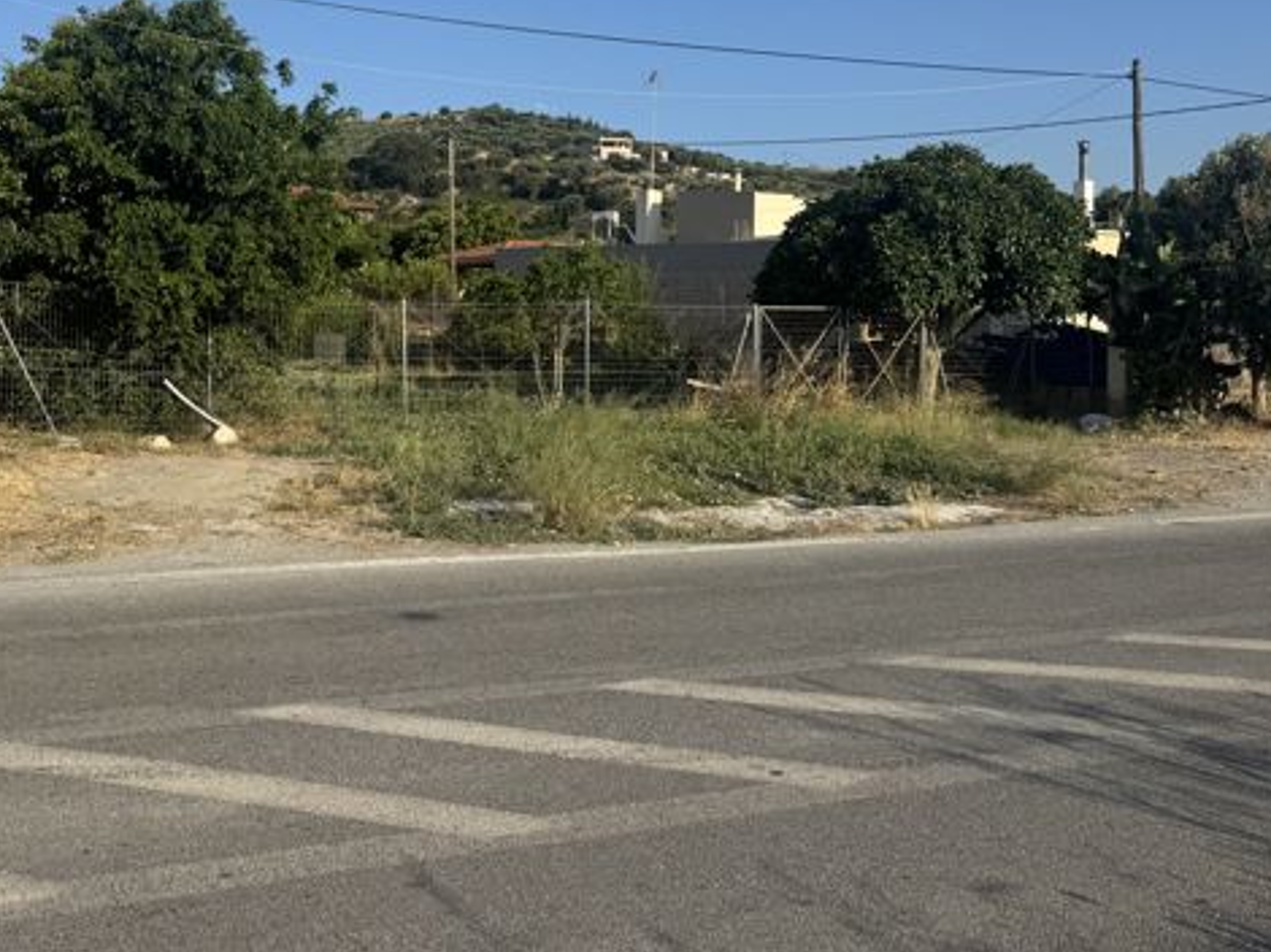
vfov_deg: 39.2
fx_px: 1321
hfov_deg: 49.5
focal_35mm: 36
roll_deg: +0.3
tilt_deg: +0.5
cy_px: 327
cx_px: 334
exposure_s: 1/4049
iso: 80
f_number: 1.78
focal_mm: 6.76
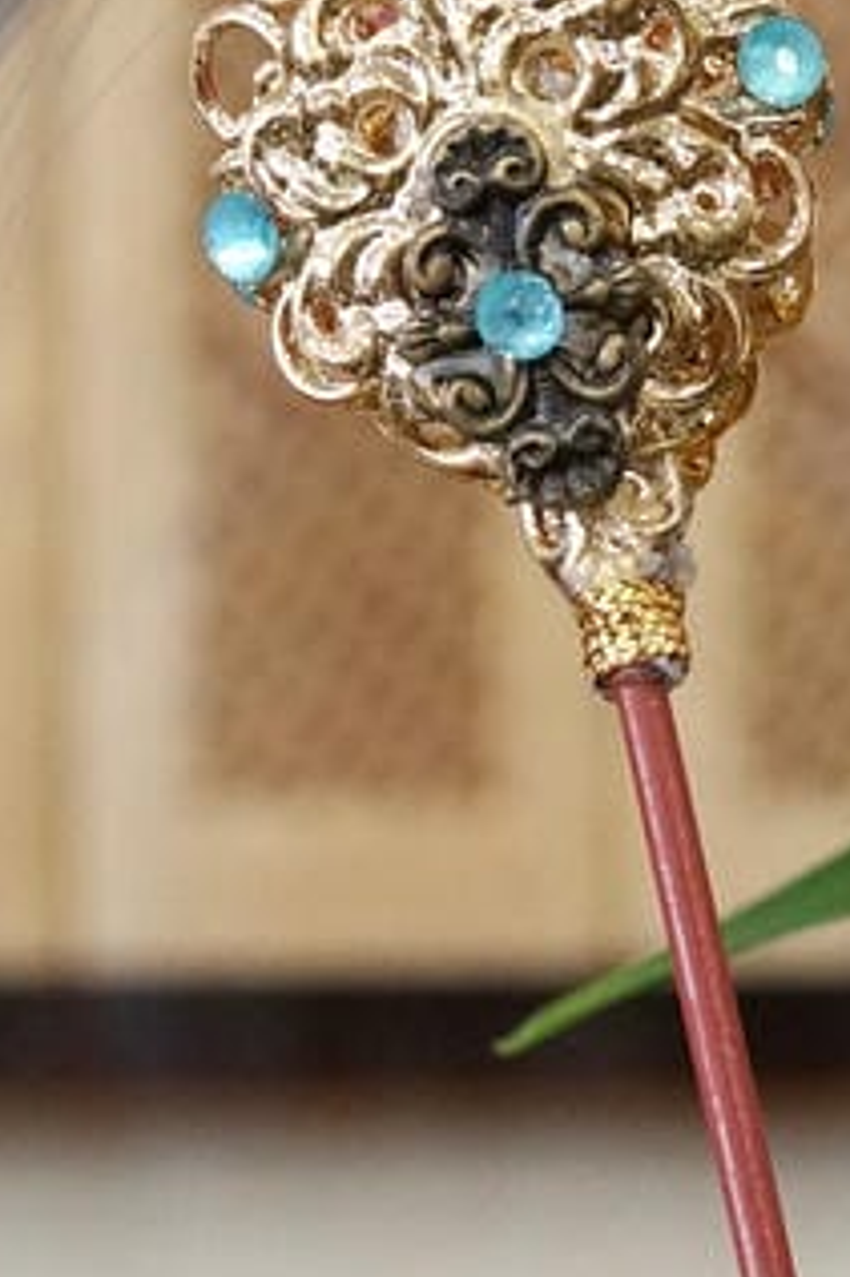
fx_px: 7055
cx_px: 963
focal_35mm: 199
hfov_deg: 6.9
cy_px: 1404
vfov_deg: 10.2
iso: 1600
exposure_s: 1/100
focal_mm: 35
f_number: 5.6
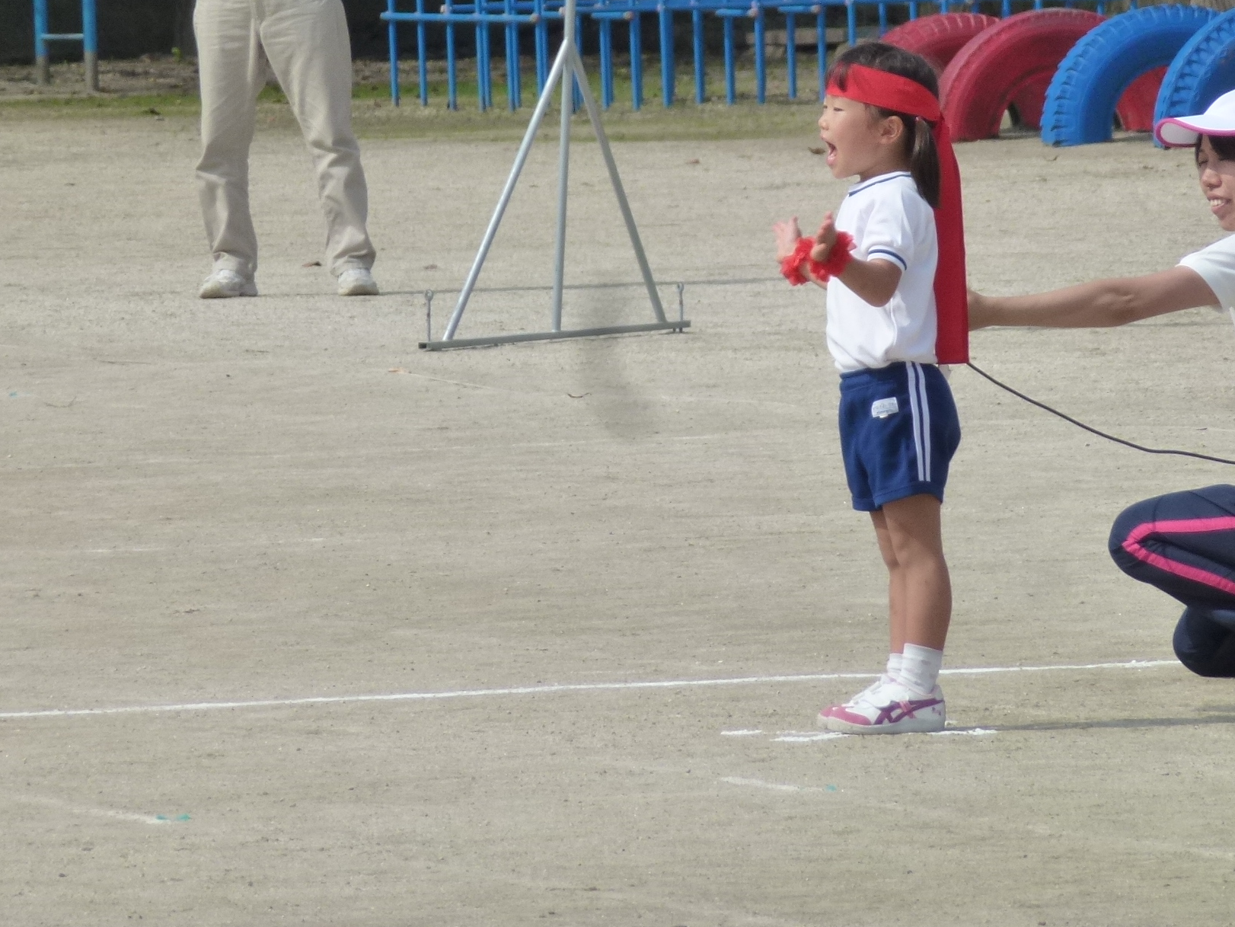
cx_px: 764
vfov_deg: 2.5
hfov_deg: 3.3
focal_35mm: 606
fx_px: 21624
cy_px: 224
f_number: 5.9
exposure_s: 1/800
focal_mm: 68.8
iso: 160
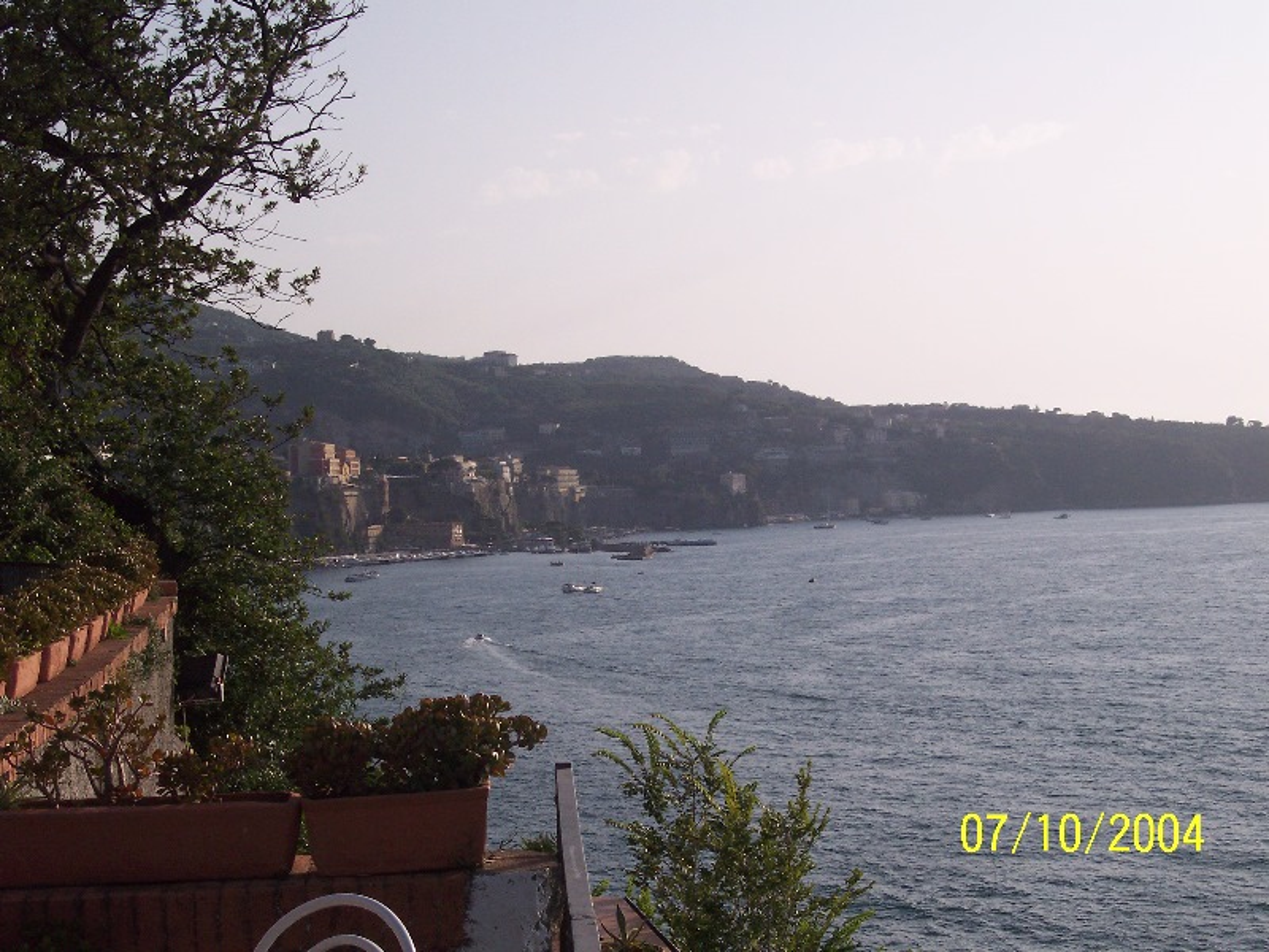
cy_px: 476
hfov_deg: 30.7
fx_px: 2310
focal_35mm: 63
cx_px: 634
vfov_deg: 23.3
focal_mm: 13.3
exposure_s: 1/700
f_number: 5.6
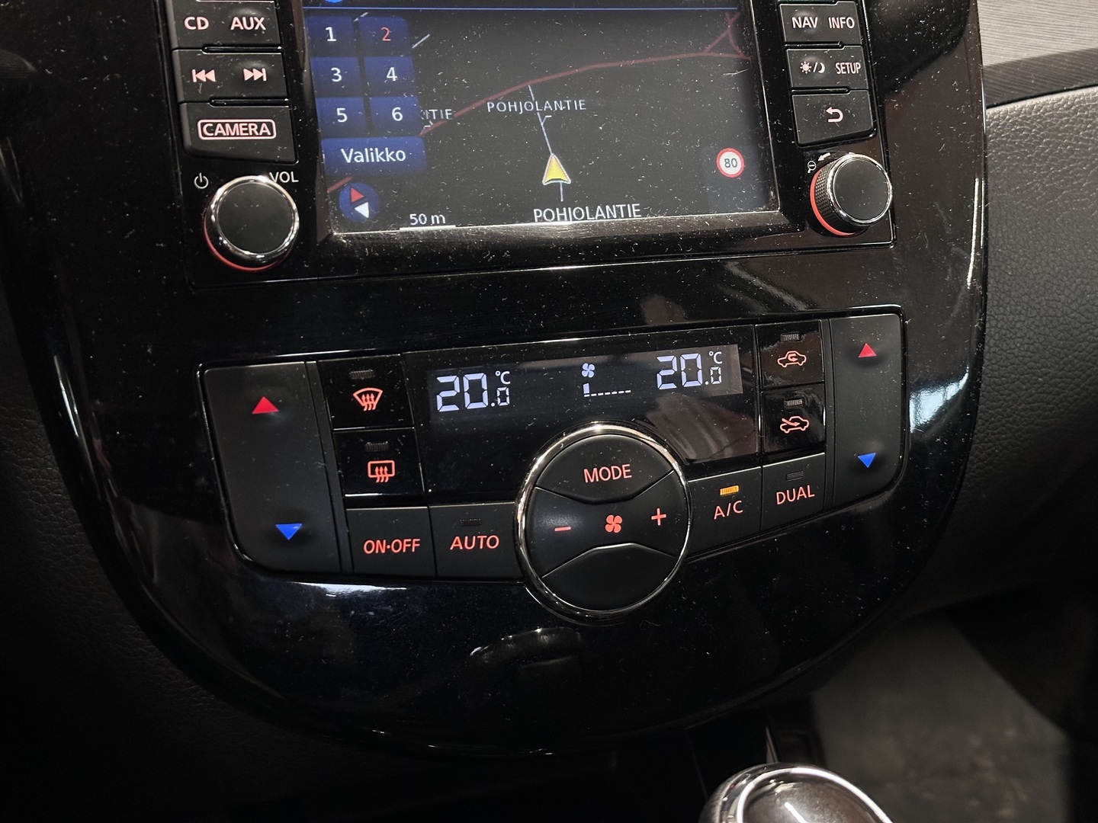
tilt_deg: -22.8
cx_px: 549
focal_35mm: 48
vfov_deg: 30.3
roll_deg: -3.9
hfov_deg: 39.7
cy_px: 412
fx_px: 1523
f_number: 1.78
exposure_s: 1/33
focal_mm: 6.86
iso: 500
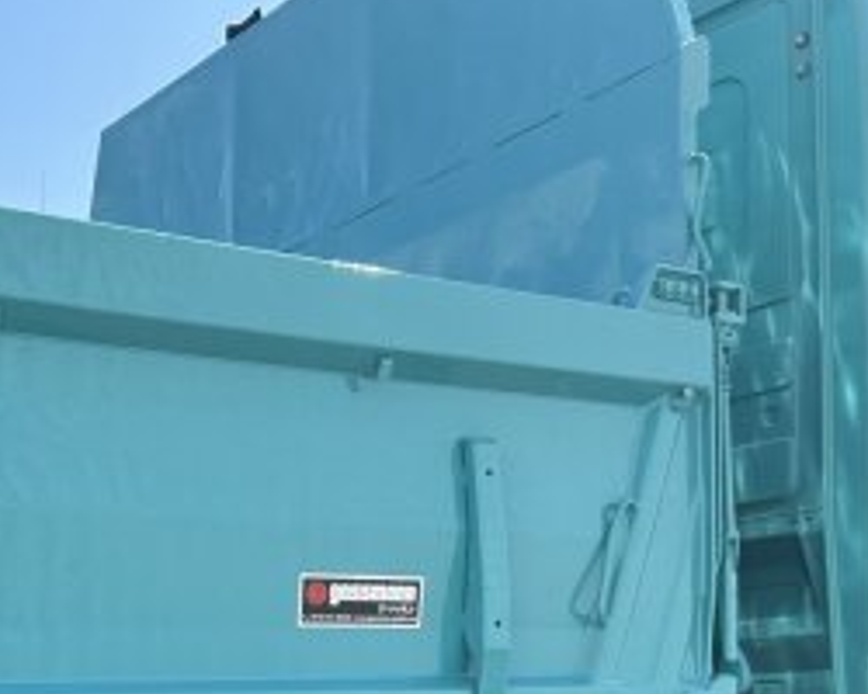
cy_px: 753
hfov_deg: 31.1
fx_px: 1541
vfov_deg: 23.9
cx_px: 267
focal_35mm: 60
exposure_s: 1/1495
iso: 80
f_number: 1.78
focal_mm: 6.86
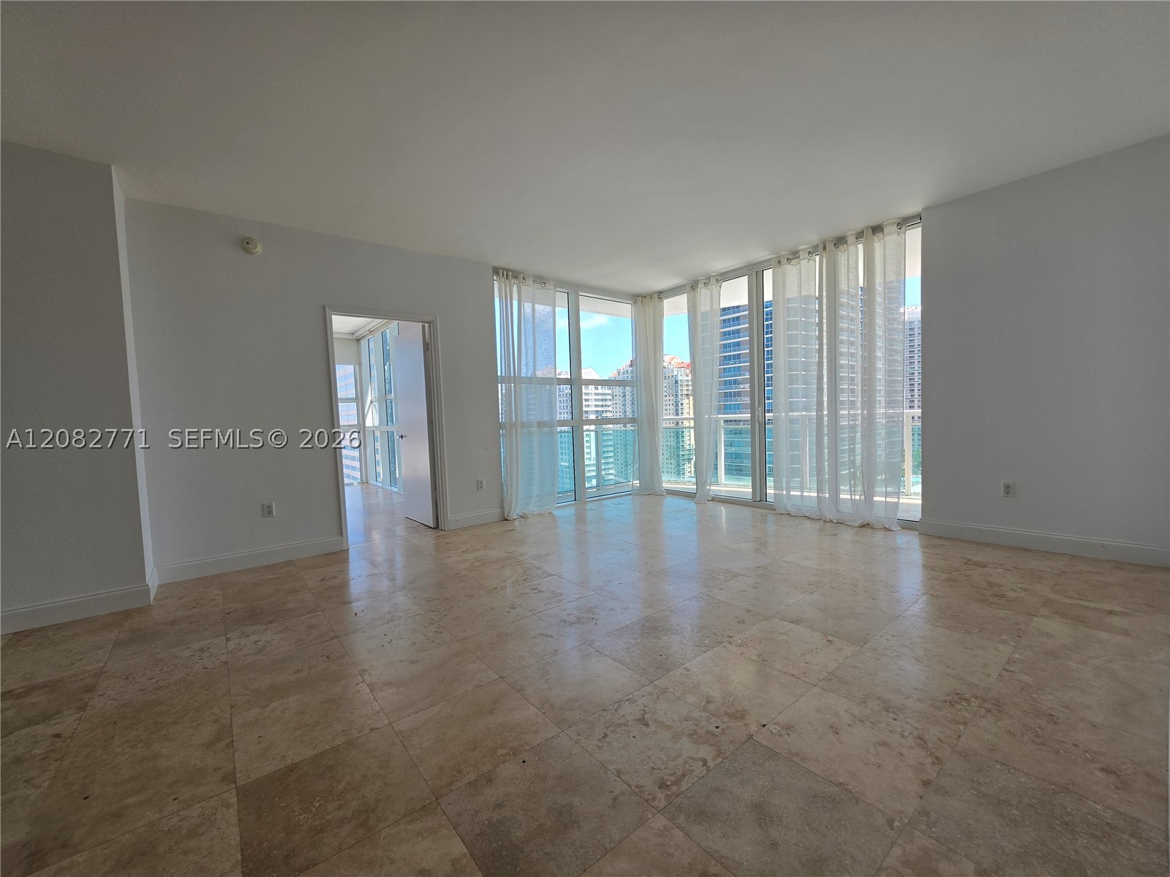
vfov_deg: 89.9
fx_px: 439
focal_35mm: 13
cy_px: 438
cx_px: 585
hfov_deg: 106.2
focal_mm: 2.2
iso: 40
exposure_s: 1/302
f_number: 1.9
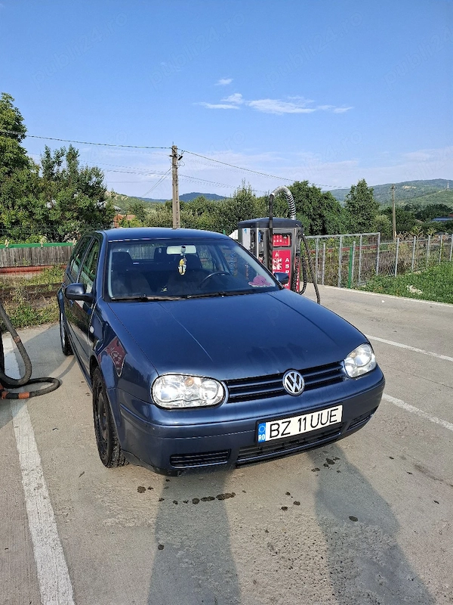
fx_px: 401
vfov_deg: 73.9
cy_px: 302
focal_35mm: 23
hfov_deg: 58.9
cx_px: 226
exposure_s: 1/909
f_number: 1.8
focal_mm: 5.54
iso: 50
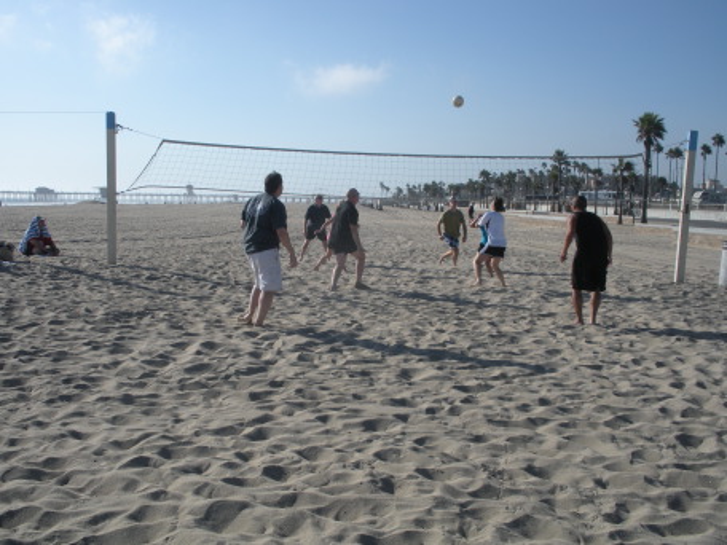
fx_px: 756
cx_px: 364
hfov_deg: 51.4
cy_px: 272
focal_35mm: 36
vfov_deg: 39.7
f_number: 5.6
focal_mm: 6.3
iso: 64
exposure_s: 1/435
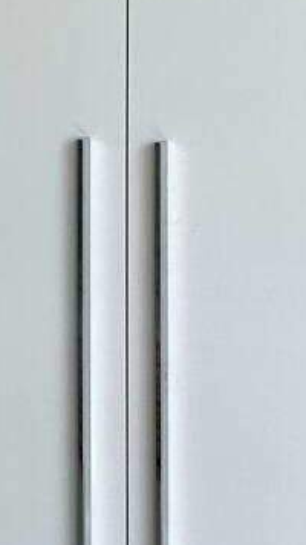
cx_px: -352
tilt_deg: -6.6
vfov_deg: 13.4
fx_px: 2296
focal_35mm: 159
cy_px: 64
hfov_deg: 7.3
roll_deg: +0.7
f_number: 1.5
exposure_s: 1/212
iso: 40
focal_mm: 5.7
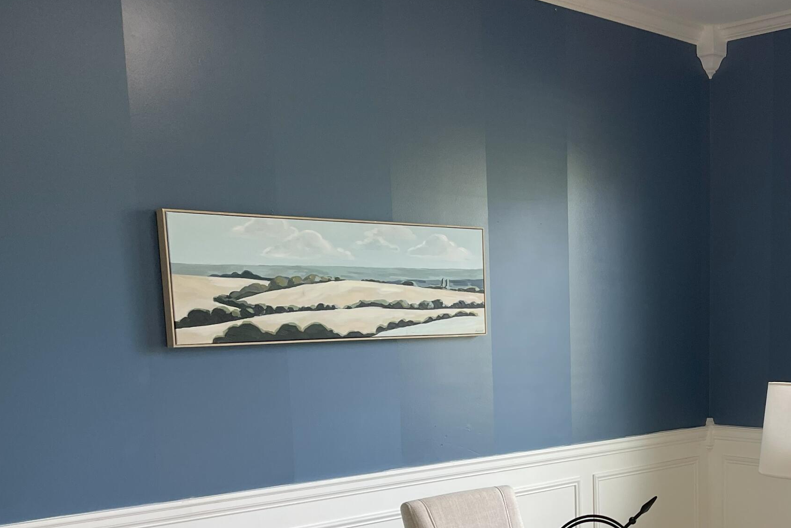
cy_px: 451
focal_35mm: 46
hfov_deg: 40.7
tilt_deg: -9.7
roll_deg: +0.5
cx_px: 652
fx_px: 1011
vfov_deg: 28.4
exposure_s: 1/120
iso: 80
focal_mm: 5.1
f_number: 1.6
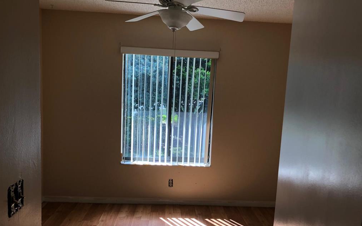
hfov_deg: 62.9
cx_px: 180
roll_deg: -2.2
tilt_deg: -8.0
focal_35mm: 30
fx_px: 296
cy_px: 129
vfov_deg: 41.7
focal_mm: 4
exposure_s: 1/120
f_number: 1.8
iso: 40
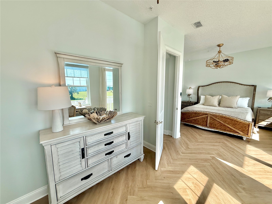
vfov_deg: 85.7
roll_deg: -0.5
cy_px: 102
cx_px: 136
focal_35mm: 14
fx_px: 110
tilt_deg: -4.2
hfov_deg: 102.1
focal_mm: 2.22
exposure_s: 1/359
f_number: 2.2
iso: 64
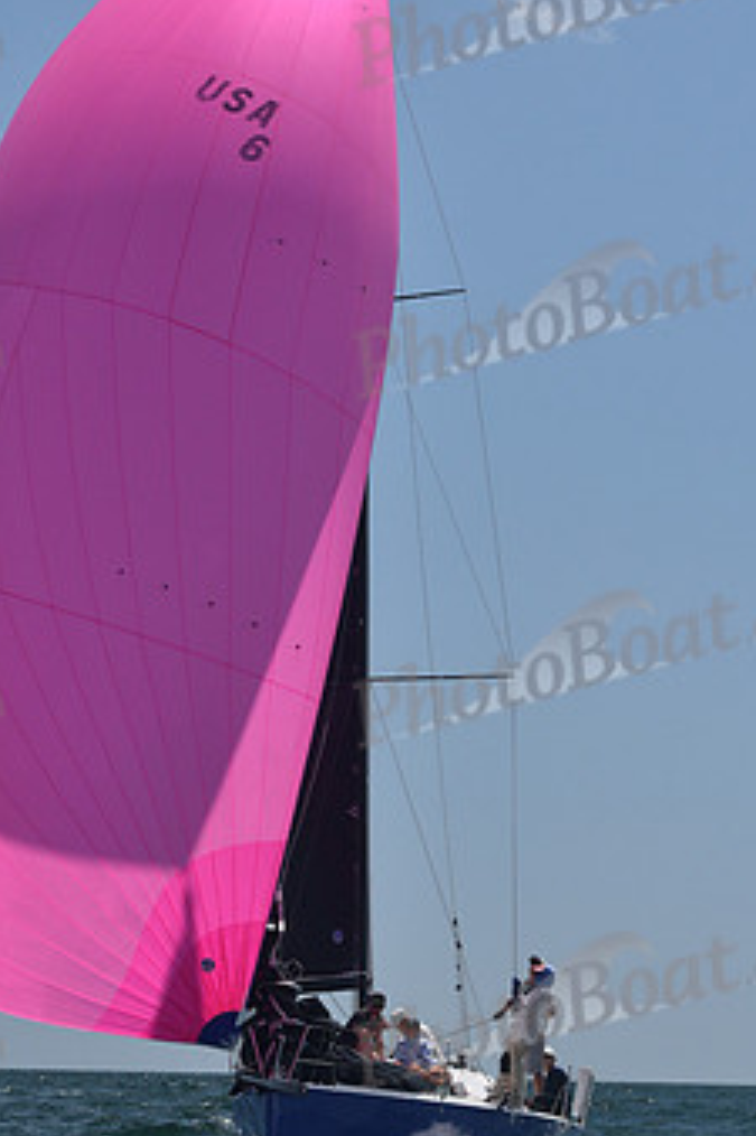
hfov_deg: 8.7
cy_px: 534
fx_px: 4982
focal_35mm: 158
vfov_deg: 13.0
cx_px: 180
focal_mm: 92
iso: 320
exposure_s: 1/800
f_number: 7.1
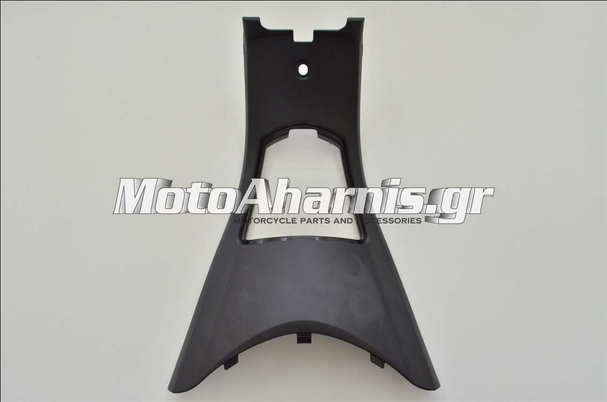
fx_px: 505
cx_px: 304
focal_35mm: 30
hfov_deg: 62.0
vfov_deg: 43.4
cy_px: 201
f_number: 8
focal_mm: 20
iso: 1600
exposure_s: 1/100
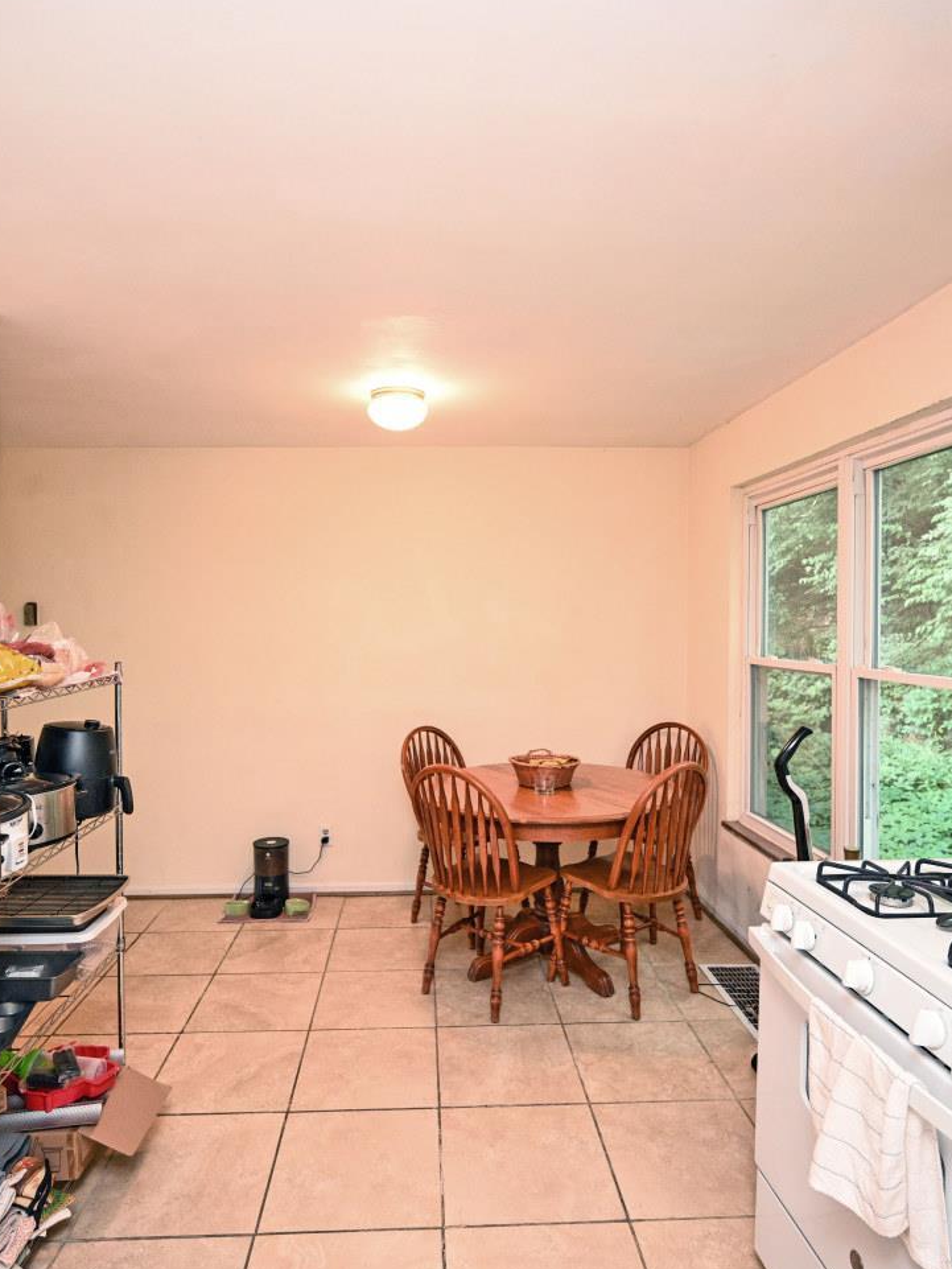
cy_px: 627
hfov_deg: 63.4
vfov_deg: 79.0
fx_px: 770
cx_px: 442
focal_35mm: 21
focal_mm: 14
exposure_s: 1/60
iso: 1250
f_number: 4
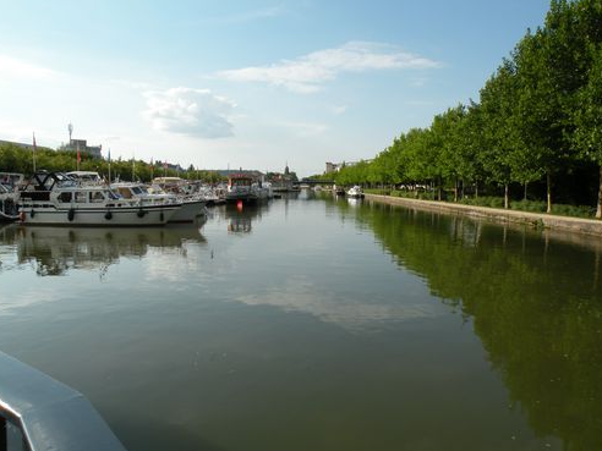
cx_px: 305
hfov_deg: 63.4
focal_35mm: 28
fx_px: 487
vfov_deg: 49.7
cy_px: 224
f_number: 6.3
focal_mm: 4.7
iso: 64
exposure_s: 1/258
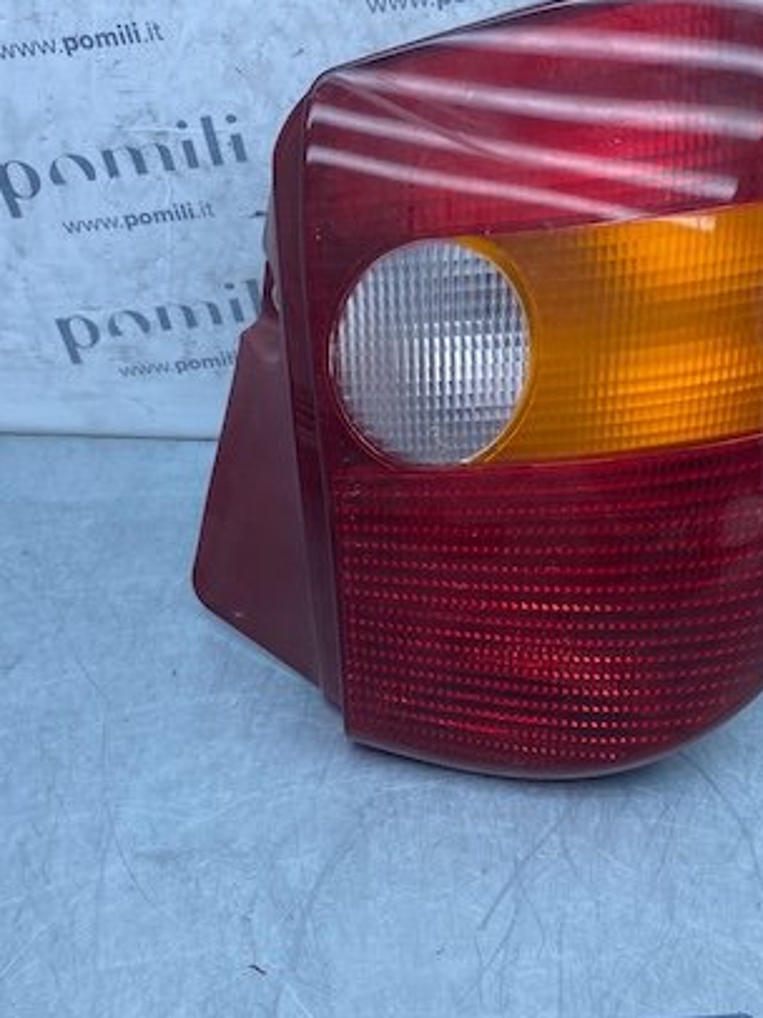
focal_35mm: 41
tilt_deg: -45.3
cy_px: 582
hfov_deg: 34.8
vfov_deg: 45.7
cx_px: 497
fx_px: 1206
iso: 32
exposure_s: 1/752
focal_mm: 4.25
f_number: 1.8
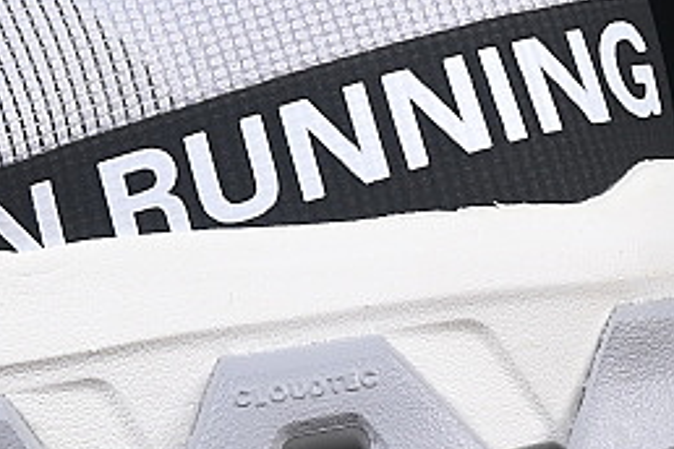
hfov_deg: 6.5
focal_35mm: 314
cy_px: 42
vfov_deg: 4.4
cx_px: -159
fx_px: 5878
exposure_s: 1/80
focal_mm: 50
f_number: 8
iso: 160
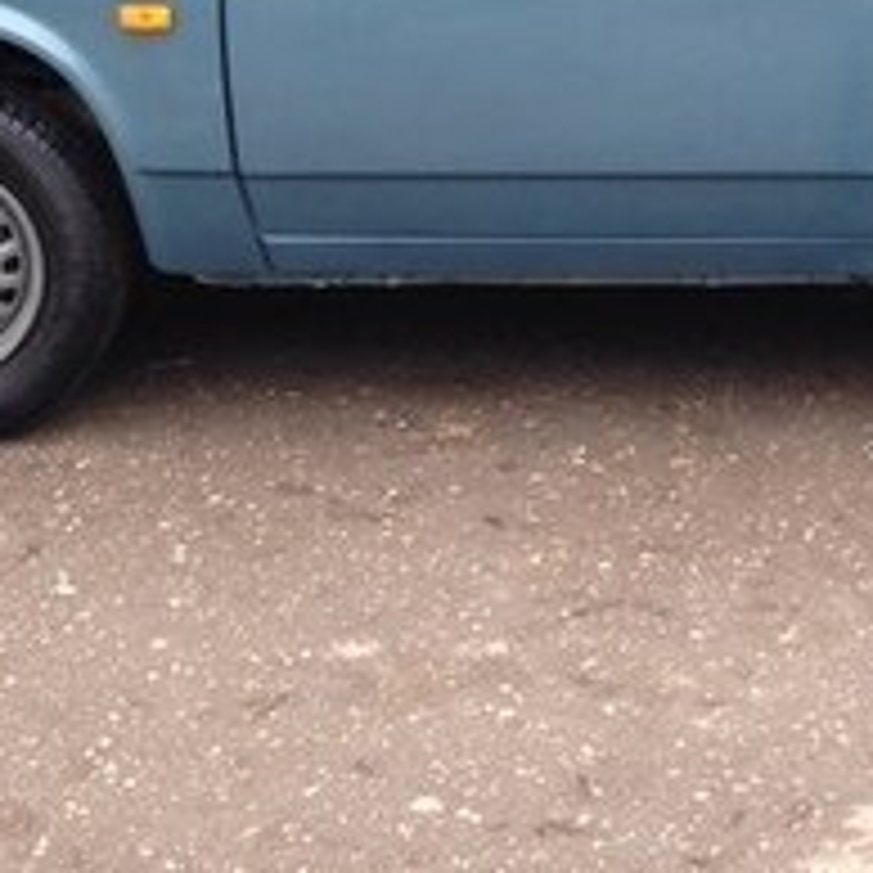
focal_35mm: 99
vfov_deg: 16.9
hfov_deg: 17.4
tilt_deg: -8.1
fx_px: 2825
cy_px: -137
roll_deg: -1.9
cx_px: 716
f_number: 2.4
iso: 50
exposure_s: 1/146
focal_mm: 4.12
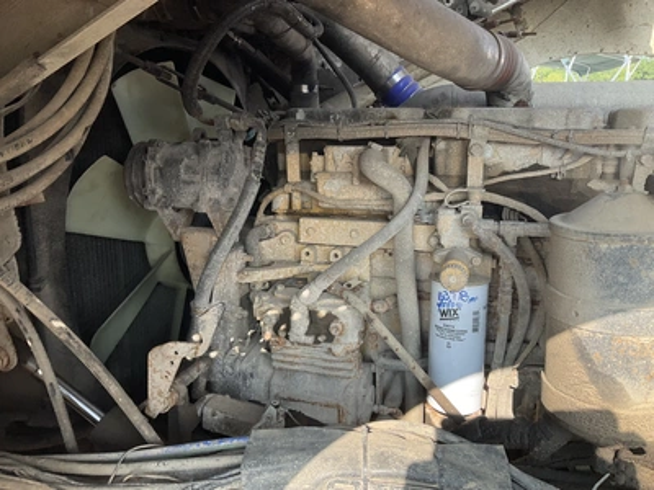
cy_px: 245
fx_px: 548
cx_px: 327
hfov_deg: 61.7
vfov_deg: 48.2
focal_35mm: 29
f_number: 1.8
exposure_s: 1/172
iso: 25
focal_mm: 3
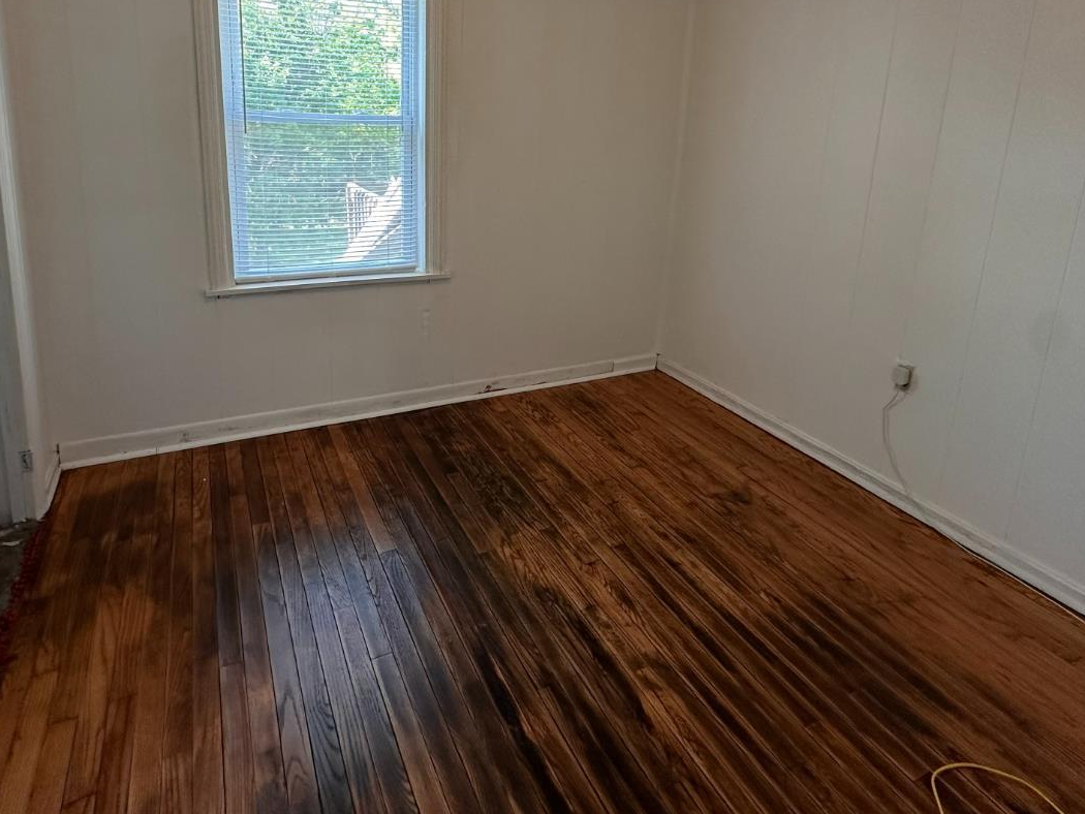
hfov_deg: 81.4
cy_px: 238
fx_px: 627
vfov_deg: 63.4
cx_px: 482
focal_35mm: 20
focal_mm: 2.22
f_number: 2.2
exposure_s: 1/60
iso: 160
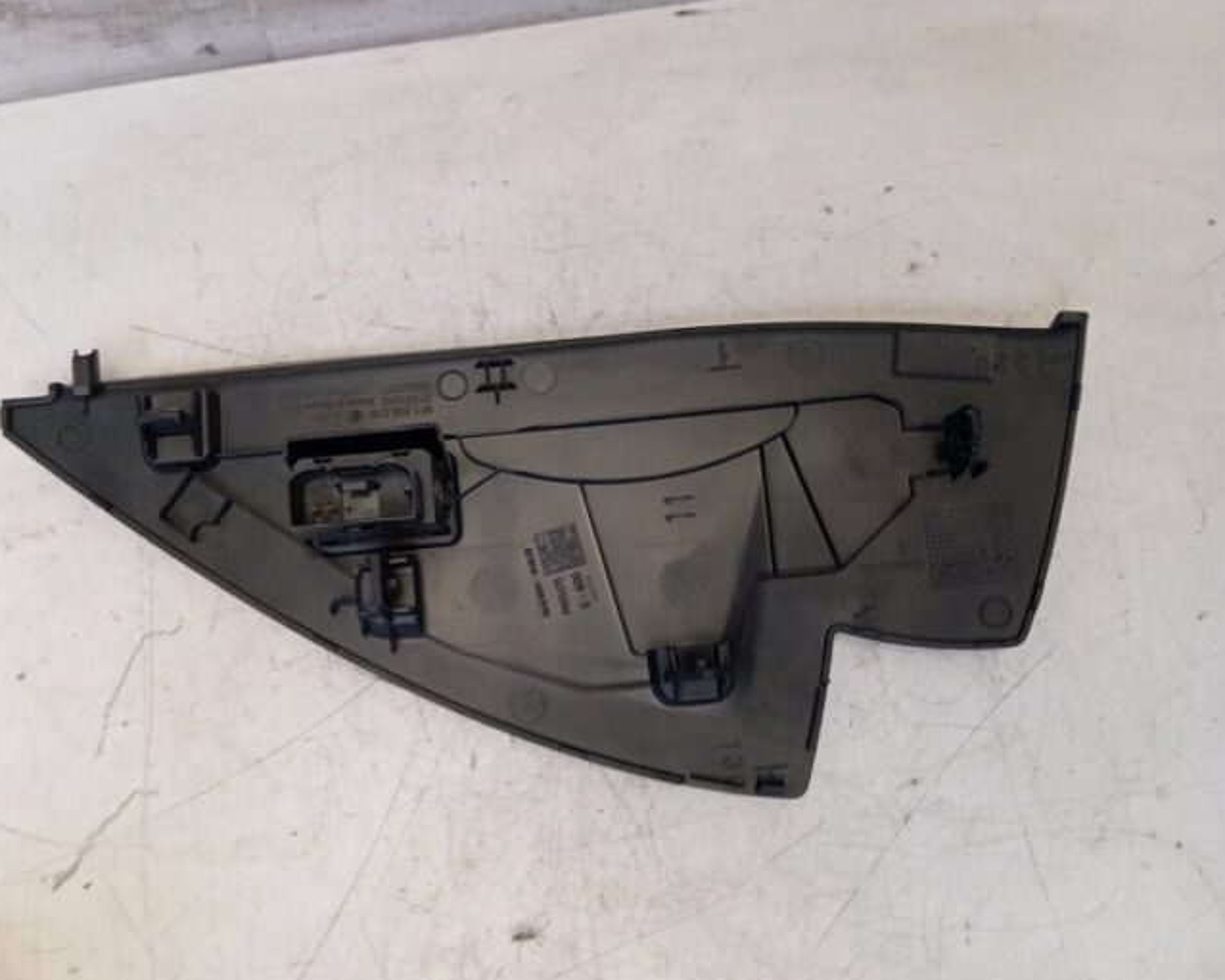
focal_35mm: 30
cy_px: 486
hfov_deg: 58.7
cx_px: 569
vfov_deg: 48.5
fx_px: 1087
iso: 461
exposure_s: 1/33.3
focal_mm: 4.22
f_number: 1.8
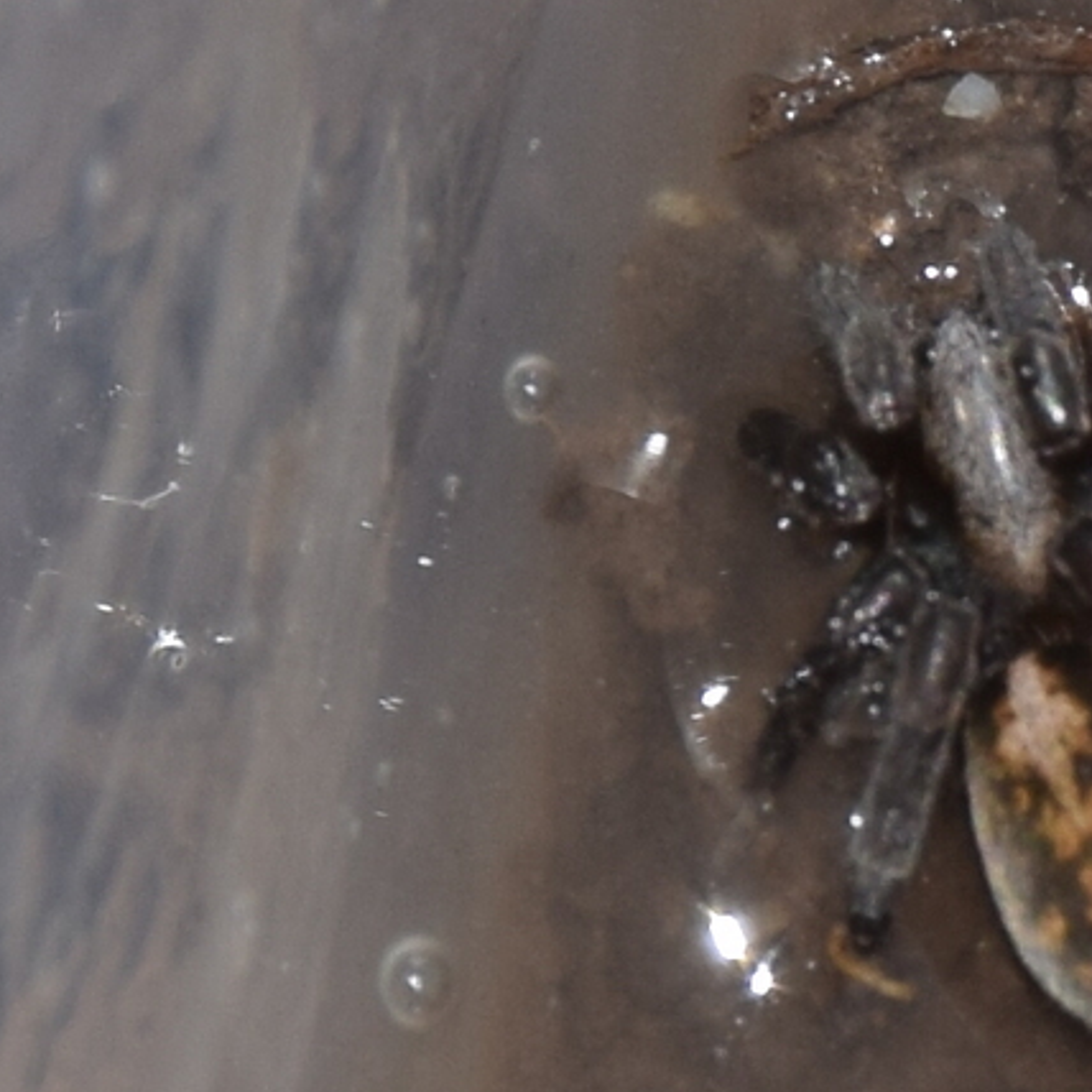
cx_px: 1017
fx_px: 14240
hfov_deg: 4.4
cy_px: 490
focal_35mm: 399
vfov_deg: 4.4
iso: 100
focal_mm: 140
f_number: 13
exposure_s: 1/200
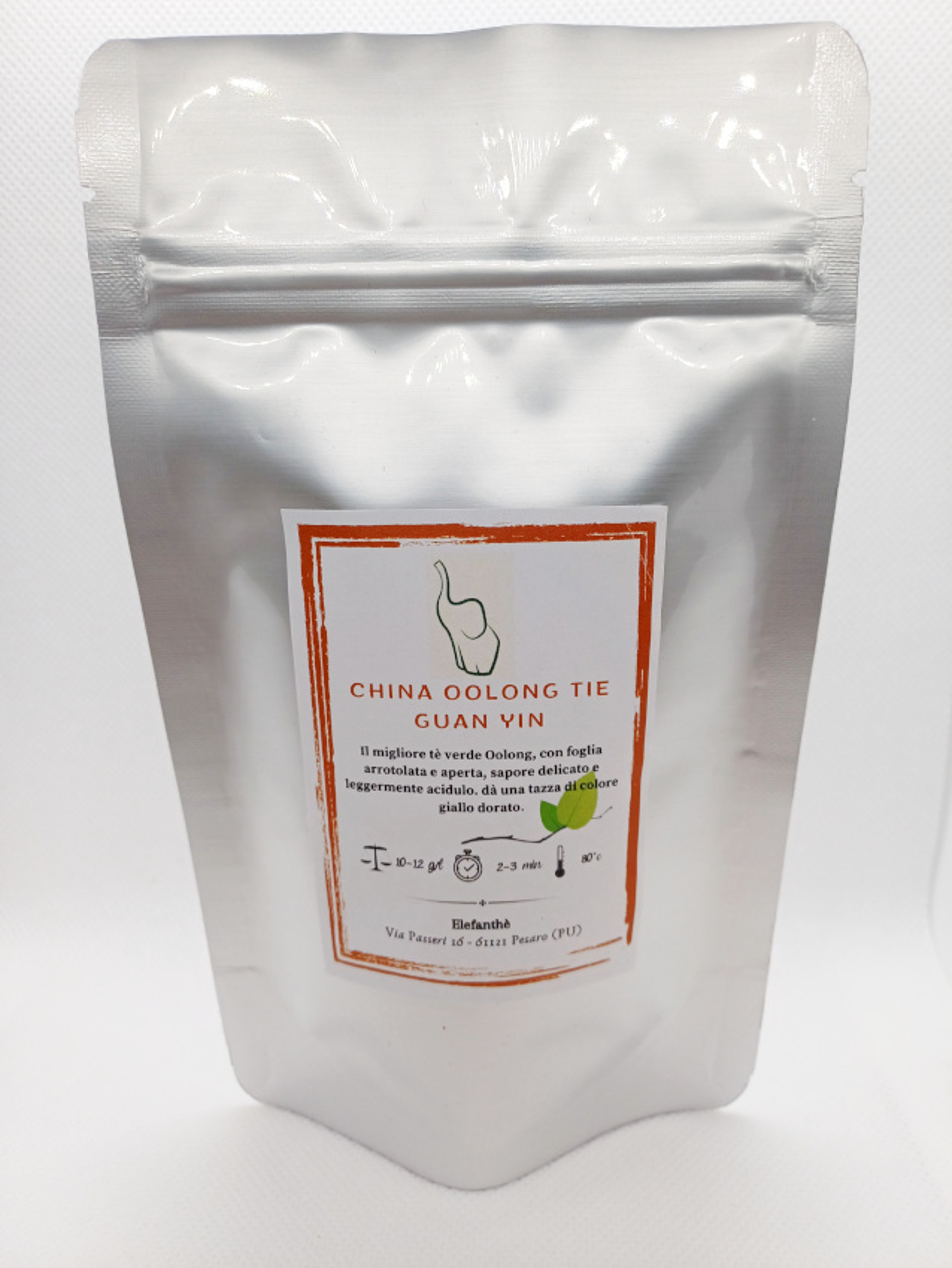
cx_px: 476
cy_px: 634
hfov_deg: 54.9
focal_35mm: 25
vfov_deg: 69.4
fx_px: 916
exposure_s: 1/158
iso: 50
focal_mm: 4.65
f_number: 1.8
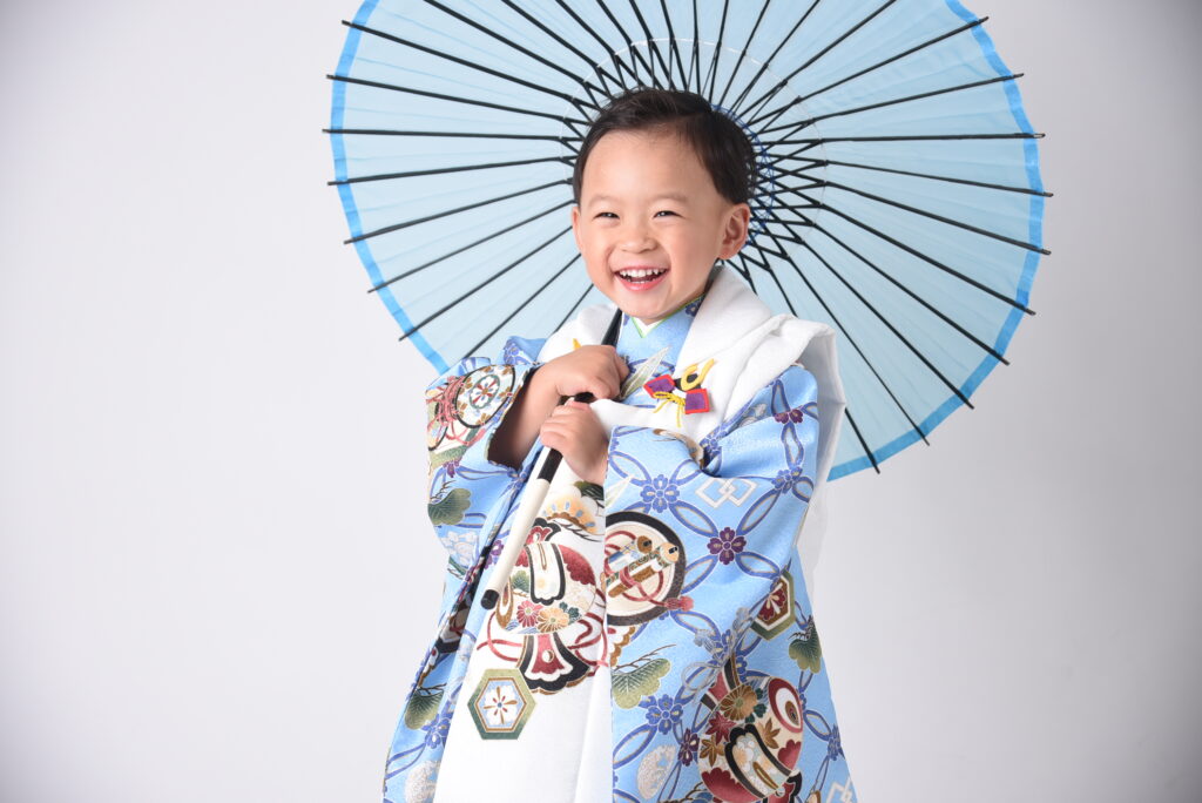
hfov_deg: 24.7
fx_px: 2739
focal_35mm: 82
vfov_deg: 16.7
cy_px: 402
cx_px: 601
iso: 160
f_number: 5.6
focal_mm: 82
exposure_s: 1/200
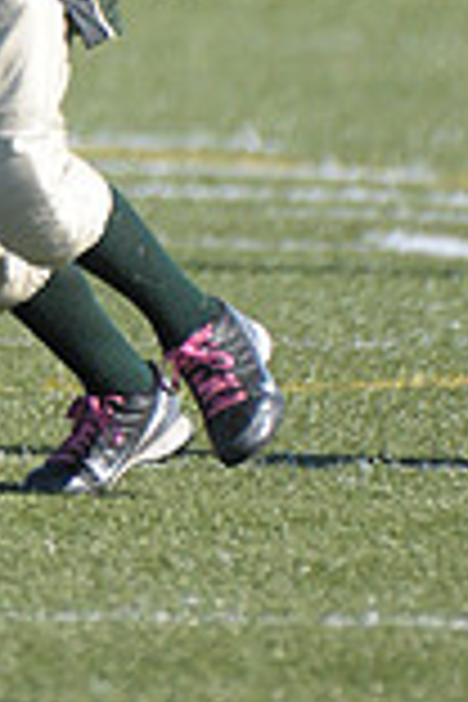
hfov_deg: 0.6
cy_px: -270
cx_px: -79
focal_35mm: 2229
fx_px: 43462
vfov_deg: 0.9
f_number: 4
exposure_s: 1/2500
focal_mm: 400
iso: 640
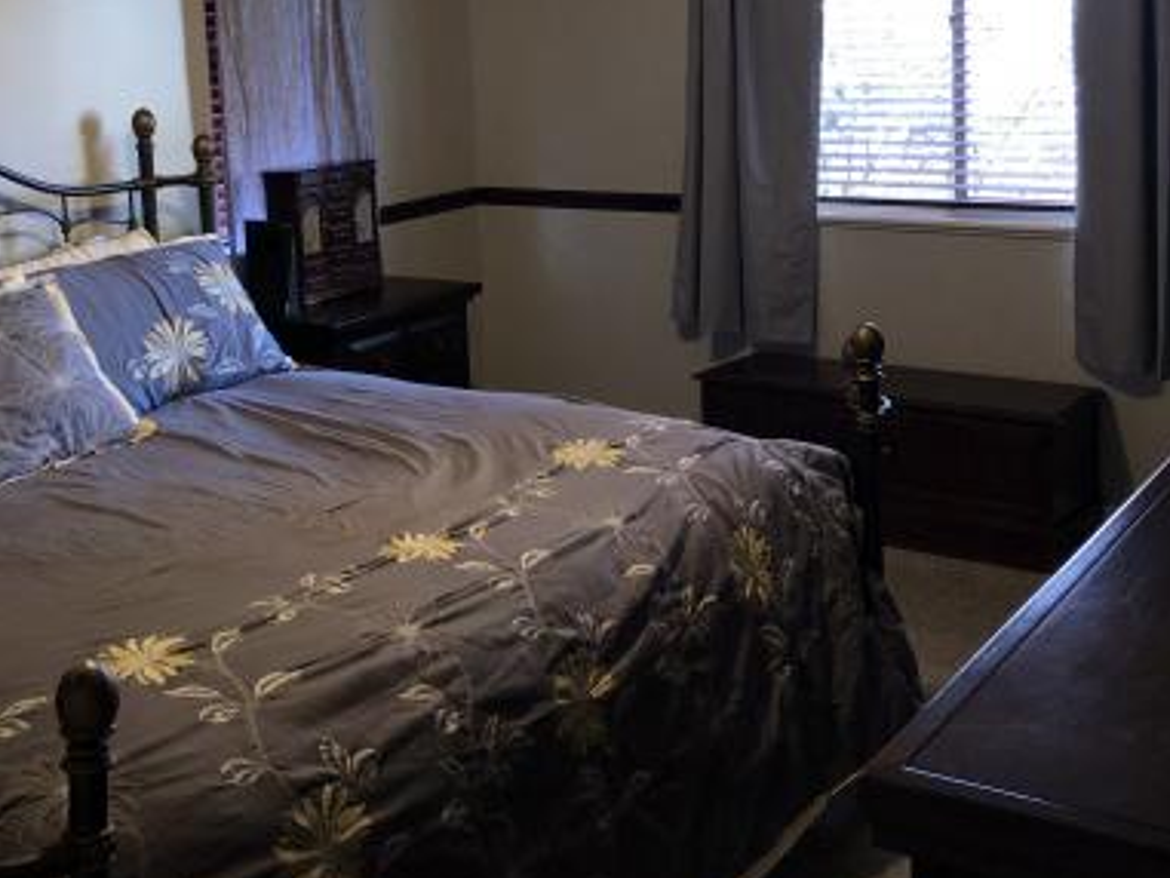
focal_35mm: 47
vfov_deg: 30.2
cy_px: 184
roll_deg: +3.0
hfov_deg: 40.4
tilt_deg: -7.0
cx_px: 537
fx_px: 1589
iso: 40
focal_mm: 4
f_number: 1.8
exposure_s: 1/17
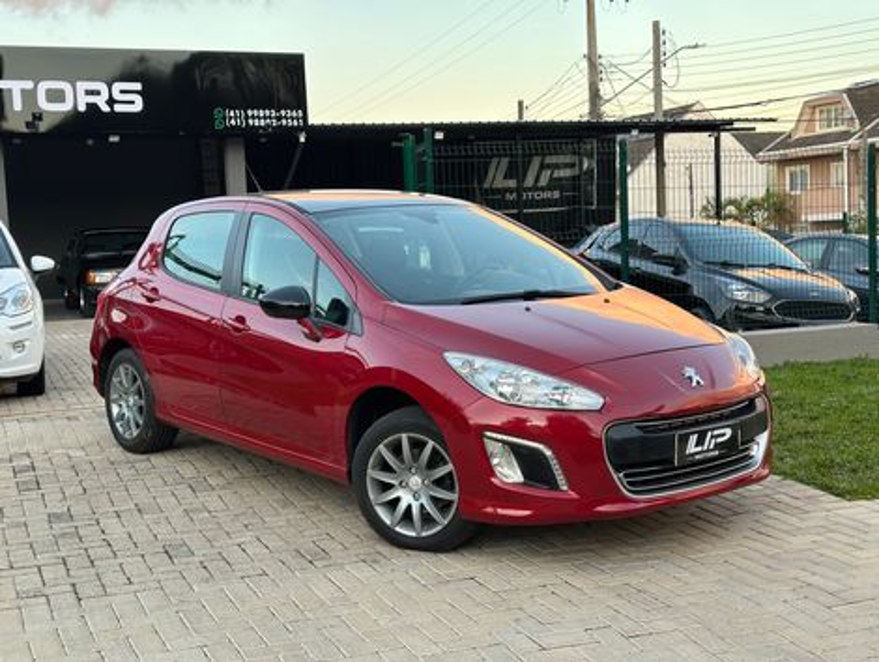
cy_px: 331
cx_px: 440
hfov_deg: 39.6
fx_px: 1221
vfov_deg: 30.3
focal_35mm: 48
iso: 80
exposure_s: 1/121
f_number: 1.78
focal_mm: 6.86
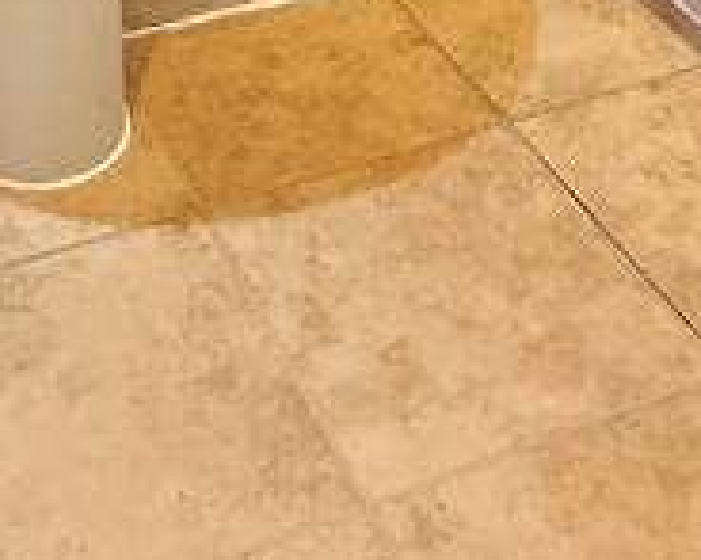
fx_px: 1576
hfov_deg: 24.9
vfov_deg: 13.2
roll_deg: +0.1
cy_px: -880
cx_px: 213
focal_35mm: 76
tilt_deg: -1.5
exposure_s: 1/50
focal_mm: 2.22
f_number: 2.2
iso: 320
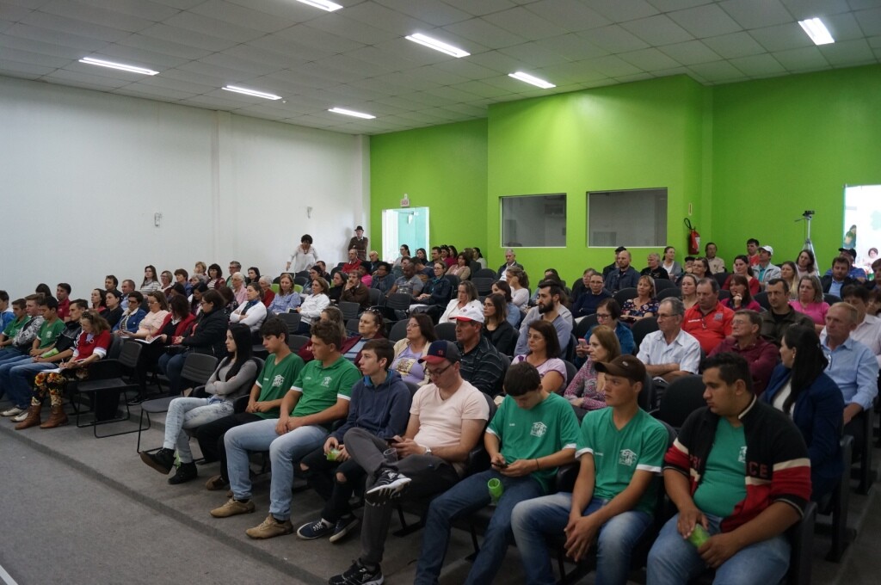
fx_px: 660
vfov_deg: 47.8
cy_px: 292
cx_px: 440
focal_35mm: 27
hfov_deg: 67.4
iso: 1000
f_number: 4
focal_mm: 18
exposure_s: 1/60
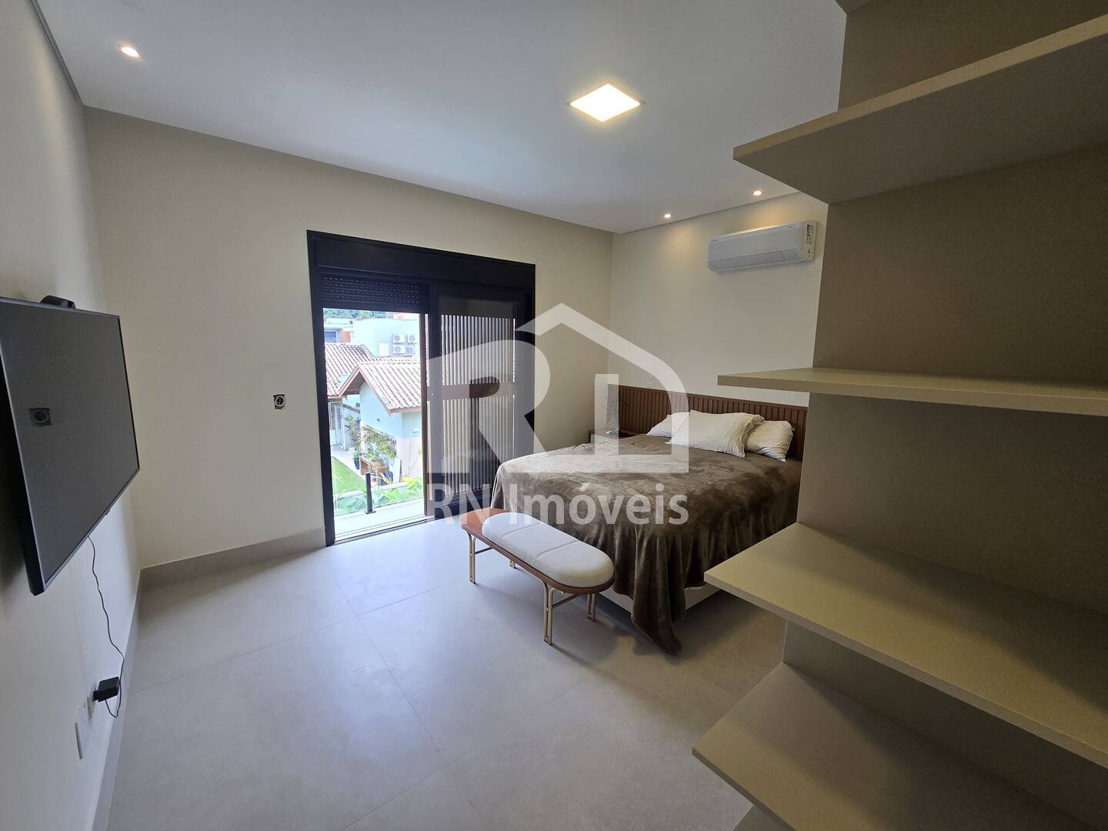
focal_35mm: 13
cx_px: 554
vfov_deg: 89.9
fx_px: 416
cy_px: 416
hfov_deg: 106.2
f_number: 2.2
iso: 100
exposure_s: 1/120
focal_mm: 2.2
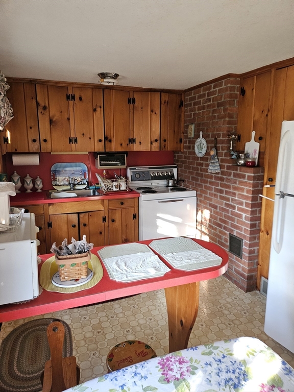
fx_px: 272
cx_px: 147
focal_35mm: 24
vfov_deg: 71.6
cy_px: 196
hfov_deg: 56.8
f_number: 1.8
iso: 1000
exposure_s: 1/120
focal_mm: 5
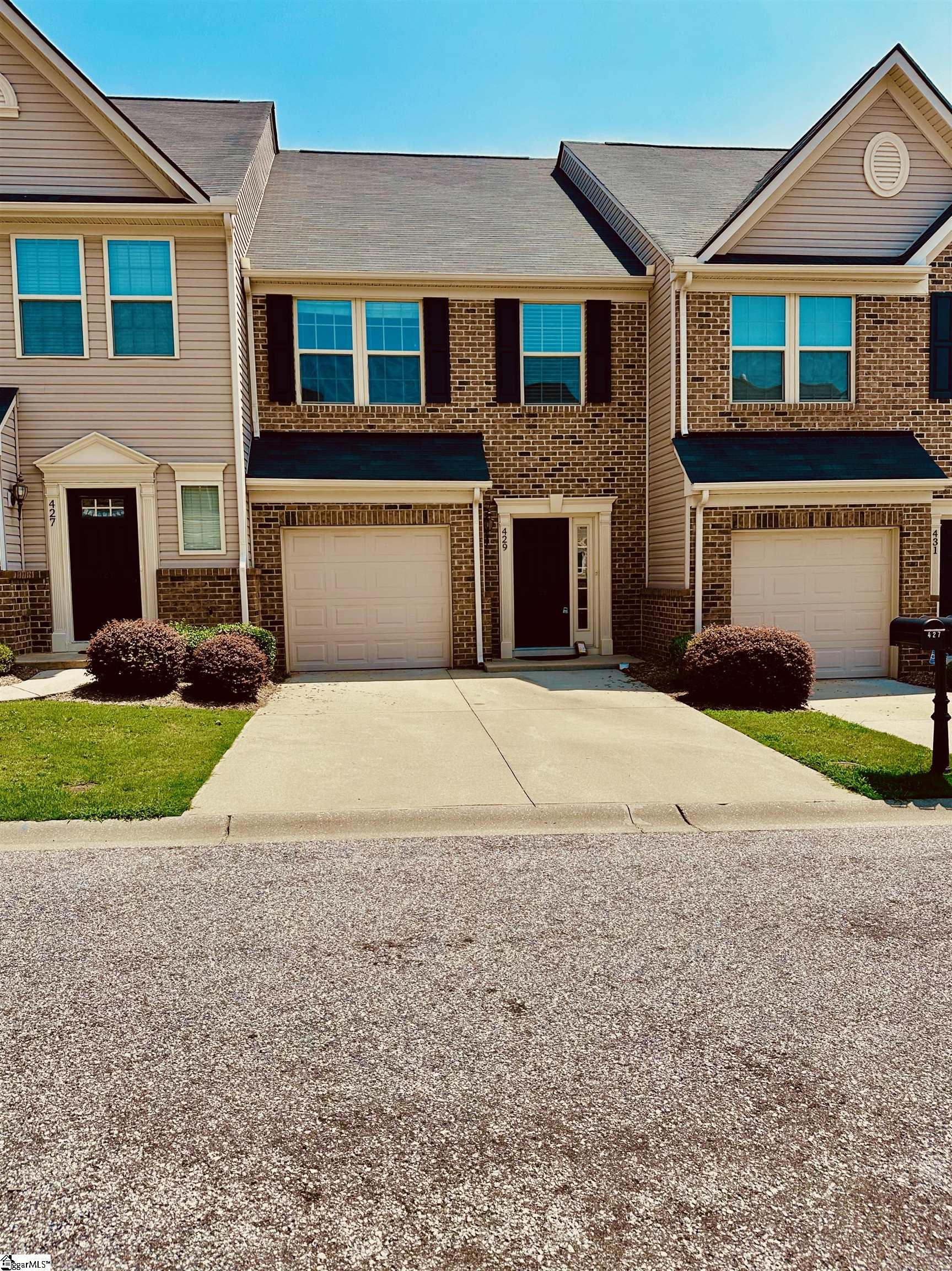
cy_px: 636
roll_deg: -0.3
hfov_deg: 56.8
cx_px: 476
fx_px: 880
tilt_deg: -3.9
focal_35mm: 24
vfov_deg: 71.6
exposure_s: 1/5525
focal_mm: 6.86
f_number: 1.78
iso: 80
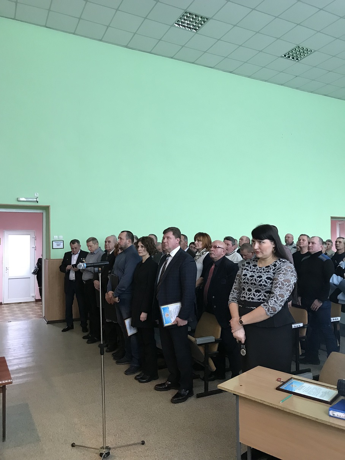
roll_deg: -0.1
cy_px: 230
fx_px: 372
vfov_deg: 63.4
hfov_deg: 49.8
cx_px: 172
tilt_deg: +2.1
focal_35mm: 28
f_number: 1.8
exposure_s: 1/15
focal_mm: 3.99
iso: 64
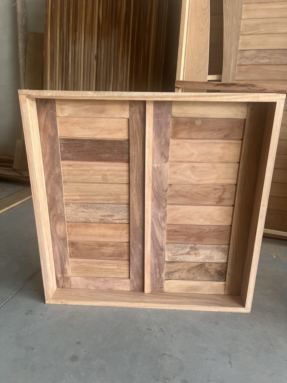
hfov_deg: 53.1
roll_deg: -0.3
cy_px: 192
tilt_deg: -19.7
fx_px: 287
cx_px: 144
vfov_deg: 67.3
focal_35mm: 26
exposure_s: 1/120
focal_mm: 5.1
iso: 80
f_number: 1.6
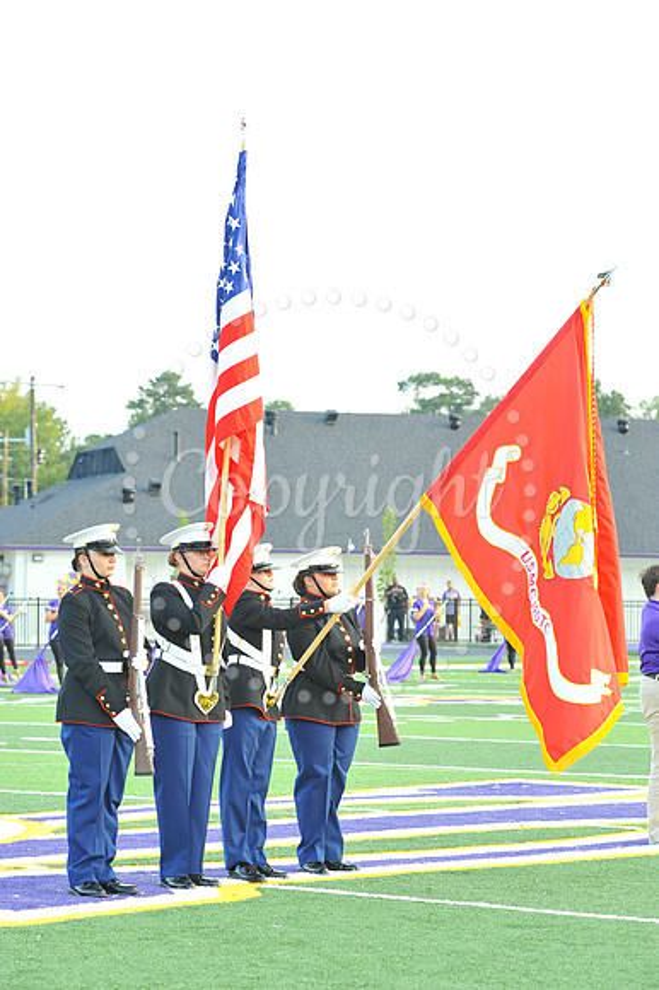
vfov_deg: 18.3
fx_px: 3079
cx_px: 330
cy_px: 495
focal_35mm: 112
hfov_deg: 12.2
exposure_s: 1/100
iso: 640
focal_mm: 112
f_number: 6.3
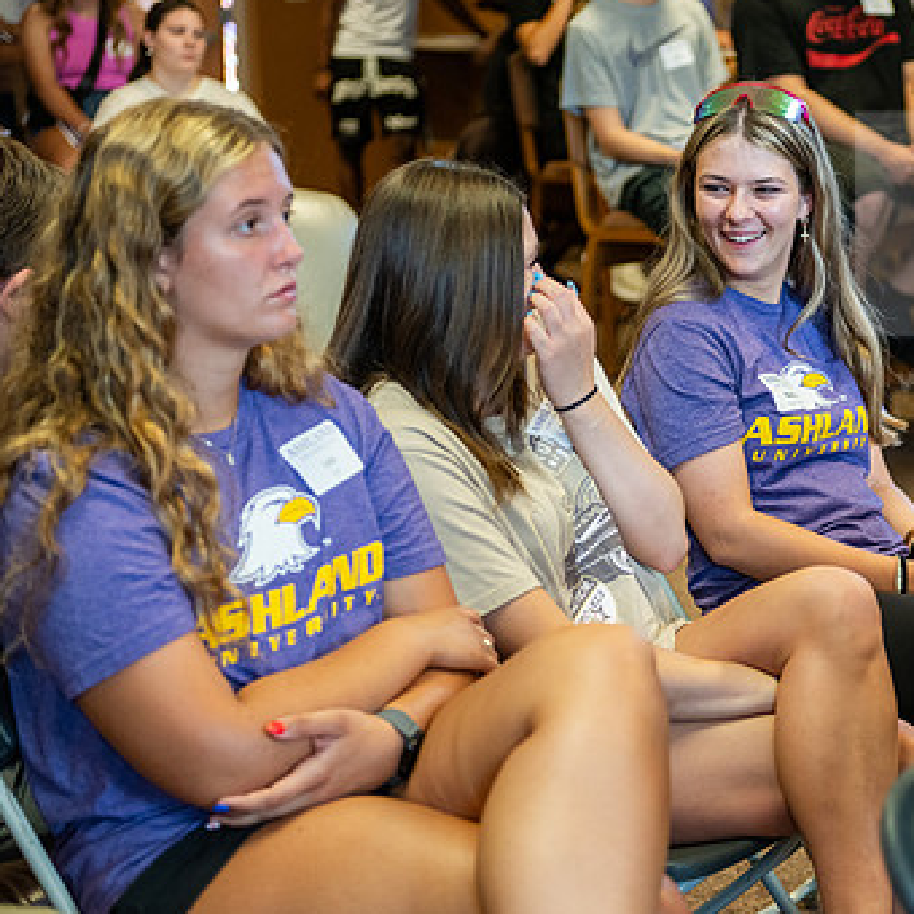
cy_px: 437
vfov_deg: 19.9
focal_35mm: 87
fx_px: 2599
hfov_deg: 19.7
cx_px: 774
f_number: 2.8
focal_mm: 60
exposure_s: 1/200
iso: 1250
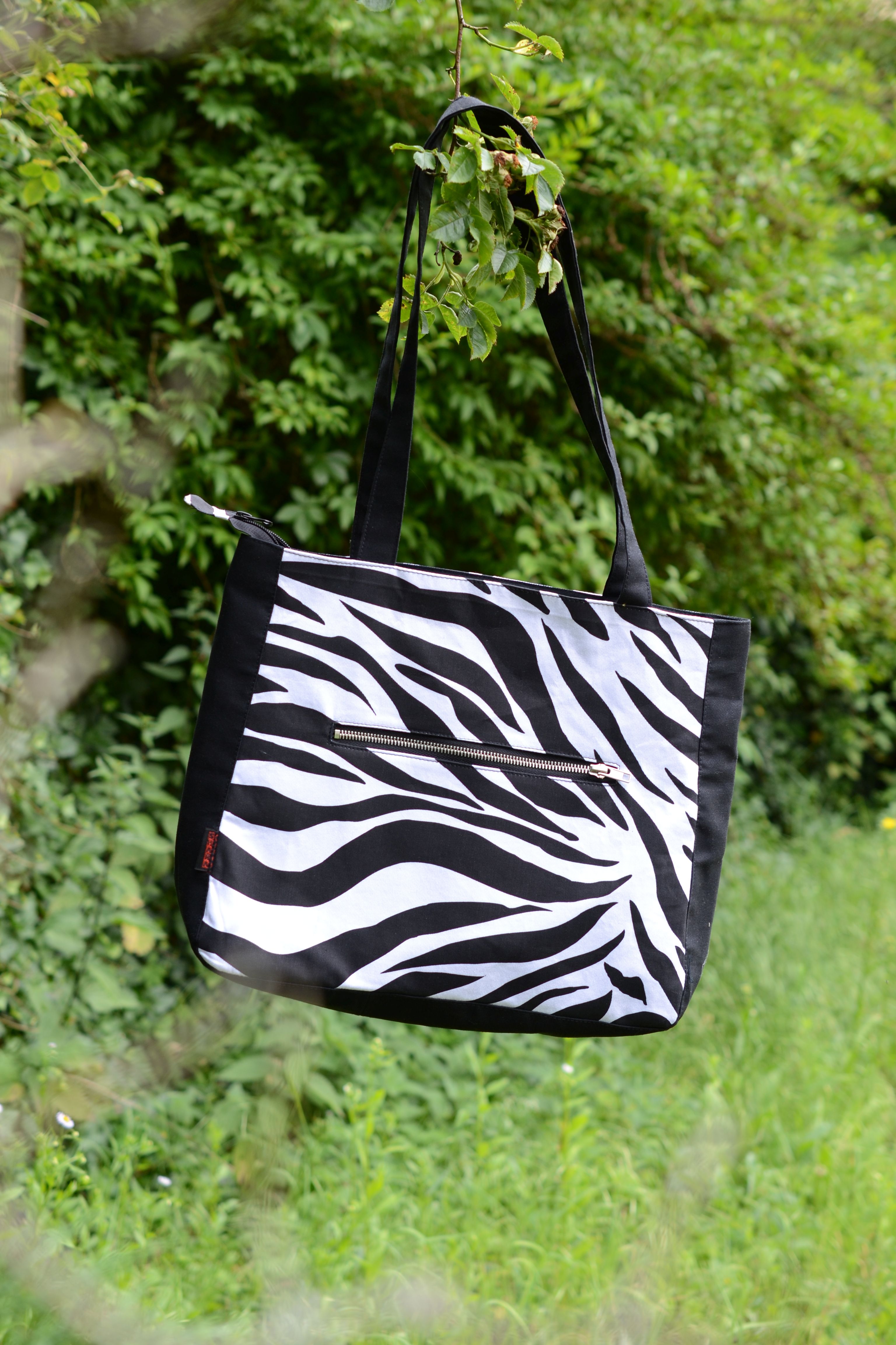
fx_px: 2240
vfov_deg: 33.4
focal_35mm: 60
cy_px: 672
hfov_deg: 22.6
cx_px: 448
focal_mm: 40
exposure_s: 1/160
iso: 100
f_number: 4
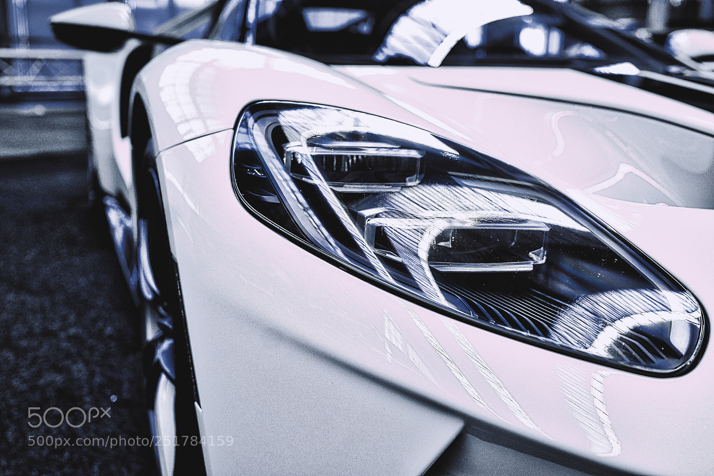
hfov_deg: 54.4
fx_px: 694
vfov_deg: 37.9
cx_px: 357
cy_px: 238
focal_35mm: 35
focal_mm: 35
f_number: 2.8
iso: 640
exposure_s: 1/40
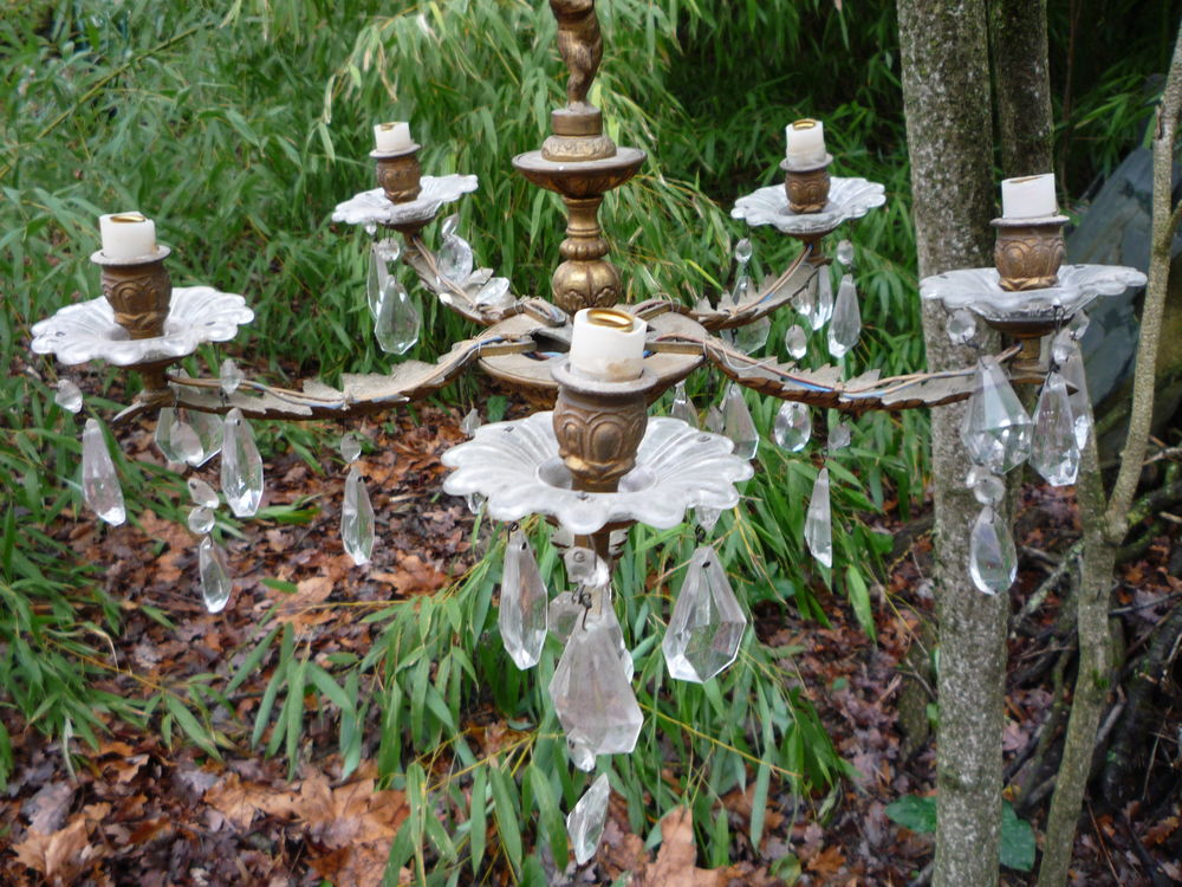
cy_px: 444
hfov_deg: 60.0
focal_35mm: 30
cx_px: 591
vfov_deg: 46.8
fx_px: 1024
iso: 100
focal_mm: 5.2
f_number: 3.3
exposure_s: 1/30
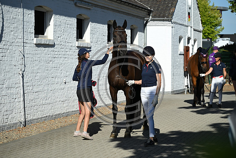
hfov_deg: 18.6
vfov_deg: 12.5
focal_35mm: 110
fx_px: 721
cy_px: 79
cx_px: 118
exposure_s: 1/1600
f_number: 5.6
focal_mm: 110
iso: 220
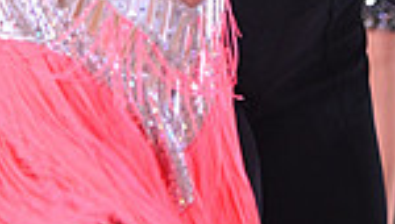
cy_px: -282
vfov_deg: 2.5
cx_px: 78
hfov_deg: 4.4
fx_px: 5089
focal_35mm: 485
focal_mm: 120
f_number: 6.3
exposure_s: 1/400
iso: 4000
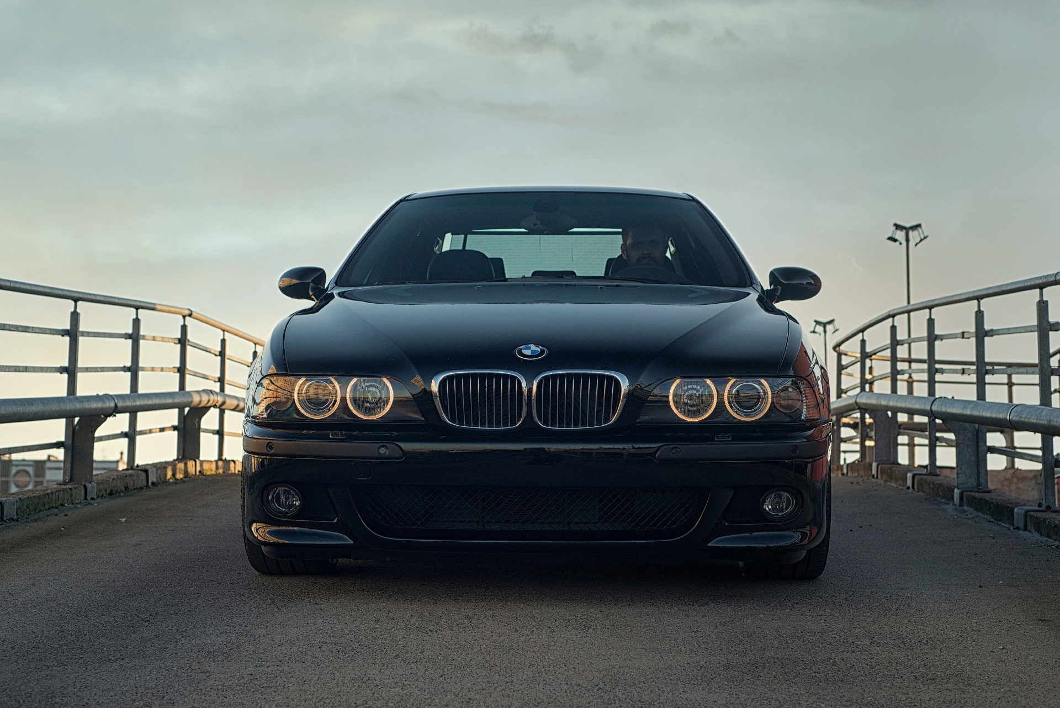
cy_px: 354
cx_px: 530
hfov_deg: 39.6
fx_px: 1473
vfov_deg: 27.0
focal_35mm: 50
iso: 640
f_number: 5.6
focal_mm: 50
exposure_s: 1/250
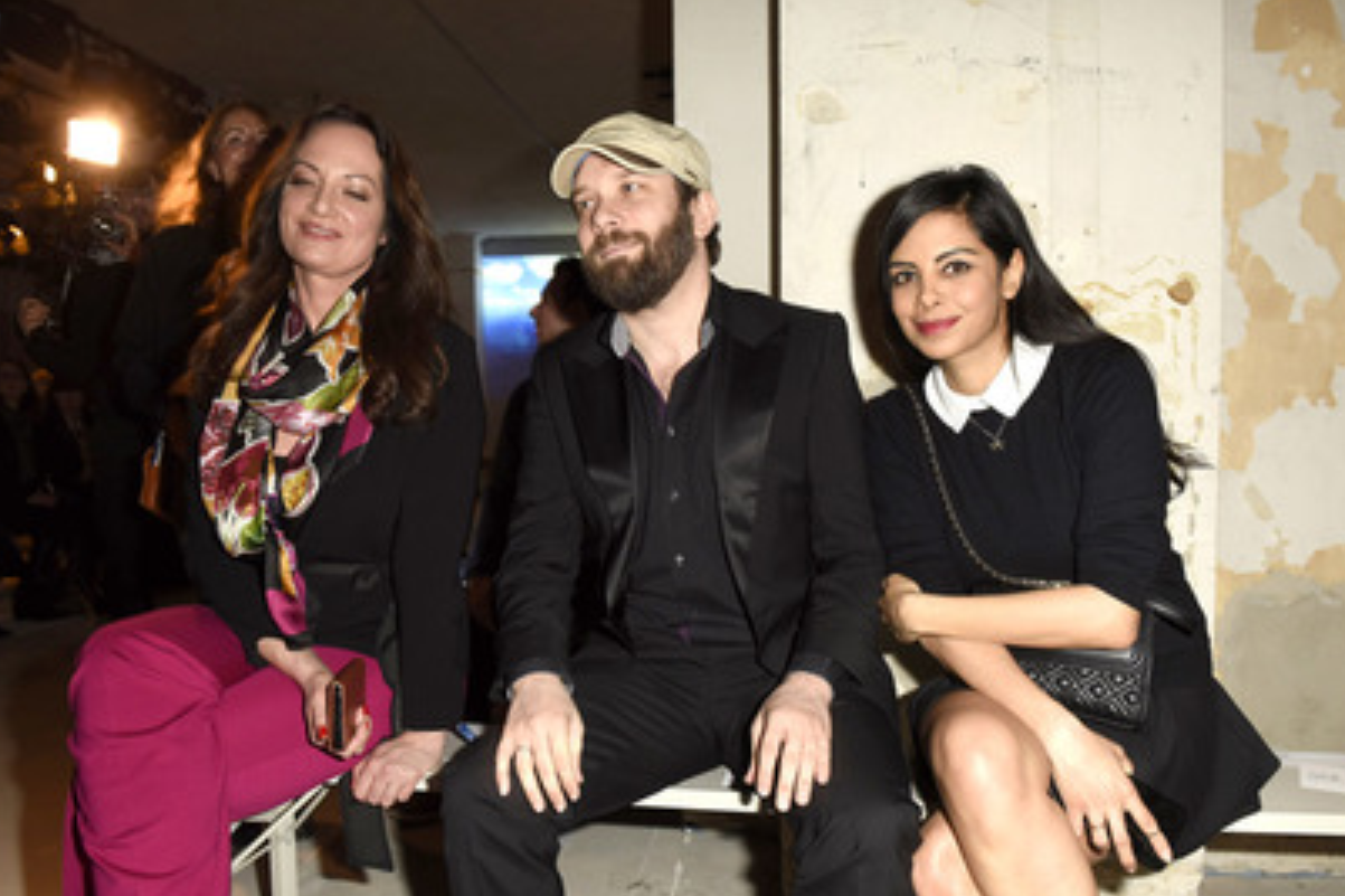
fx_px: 1008
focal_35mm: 27
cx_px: 676
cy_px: 490
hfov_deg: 67.4
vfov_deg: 47.8
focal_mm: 24
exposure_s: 1/30
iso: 1250
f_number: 5.6
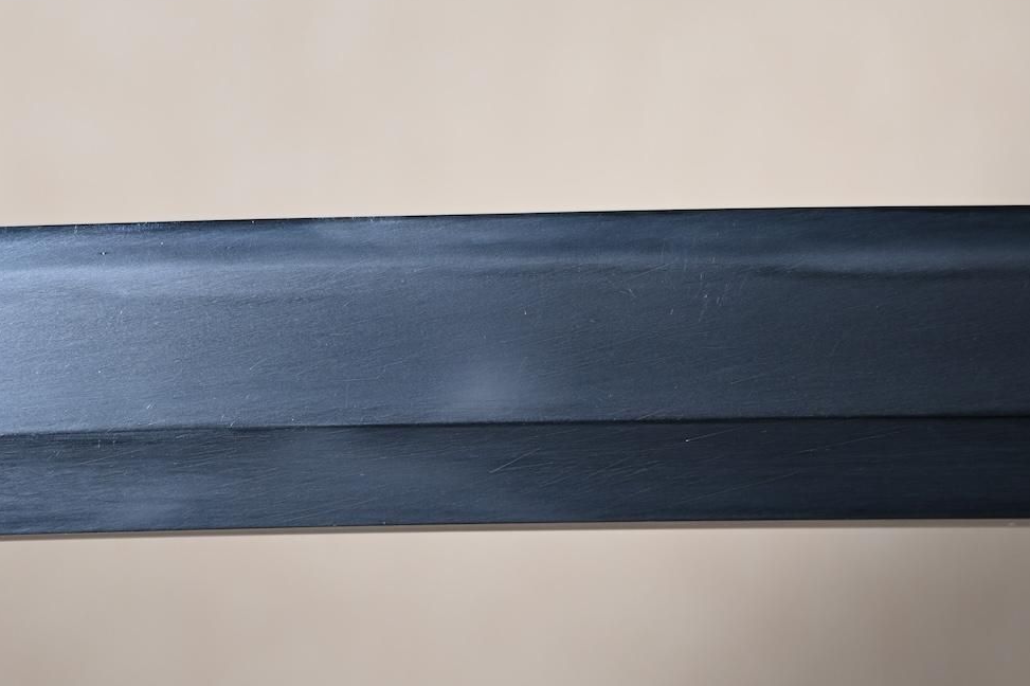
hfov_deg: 15.6
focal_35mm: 132
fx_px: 3767
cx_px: 449
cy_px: 326
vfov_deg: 10.4
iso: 100
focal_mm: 61
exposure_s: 1
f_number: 5
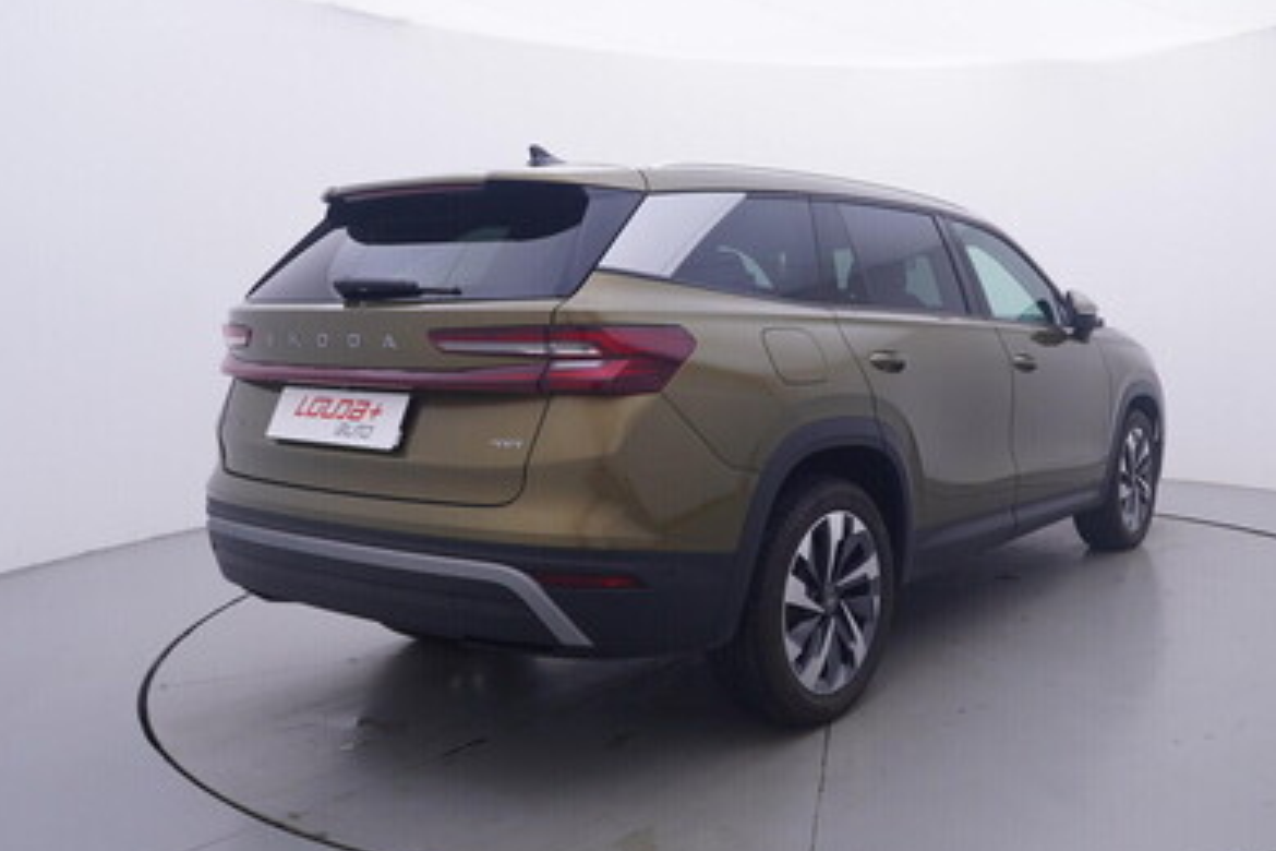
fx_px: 1124
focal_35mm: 32
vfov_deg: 41.4
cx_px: 872
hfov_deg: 57.6
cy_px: 371
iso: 200
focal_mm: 15
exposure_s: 1/80
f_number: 5
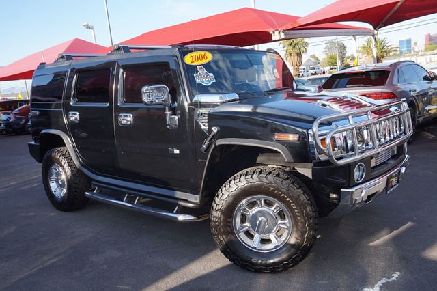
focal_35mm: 32
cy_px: 146
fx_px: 382
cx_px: 218
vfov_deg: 41.7
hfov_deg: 59.5
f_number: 8
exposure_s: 1/100
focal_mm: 21
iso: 100
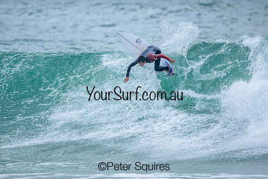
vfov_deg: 1.4
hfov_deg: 2.1
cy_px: 91
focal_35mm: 969
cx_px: 134
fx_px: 7214
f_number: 6.3
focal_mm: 800
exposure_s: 1/2000
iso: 320
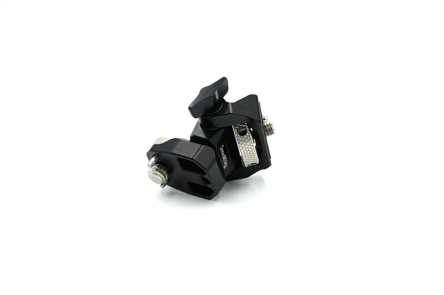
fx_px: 924
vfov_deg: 18.2
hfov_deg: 27.0
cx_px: 222
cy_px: 148
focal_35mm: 75
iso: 200
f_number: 14
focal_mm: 75
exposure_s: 1/40
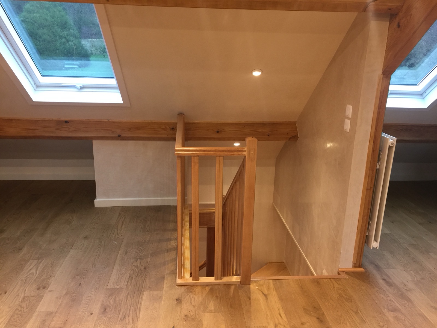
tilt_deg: -15.9
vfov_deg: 48.2
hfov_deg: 61.7
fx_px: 366
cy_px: 164
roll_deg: -1.3
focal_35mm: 29
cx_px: 218
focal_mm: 4.15
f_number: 2.2
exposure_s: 1/17
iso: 50
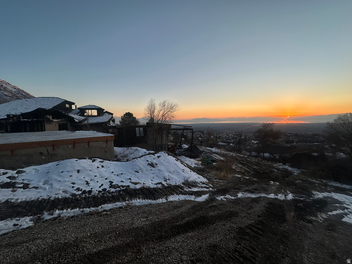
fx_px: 142
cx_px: 176
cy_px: 132
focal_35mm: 14
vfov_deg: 85.7
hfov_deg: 102.1
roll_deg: +0.9
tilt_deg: -4.2
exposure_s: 1/553
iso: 40
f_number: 2.2
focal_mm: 2.22
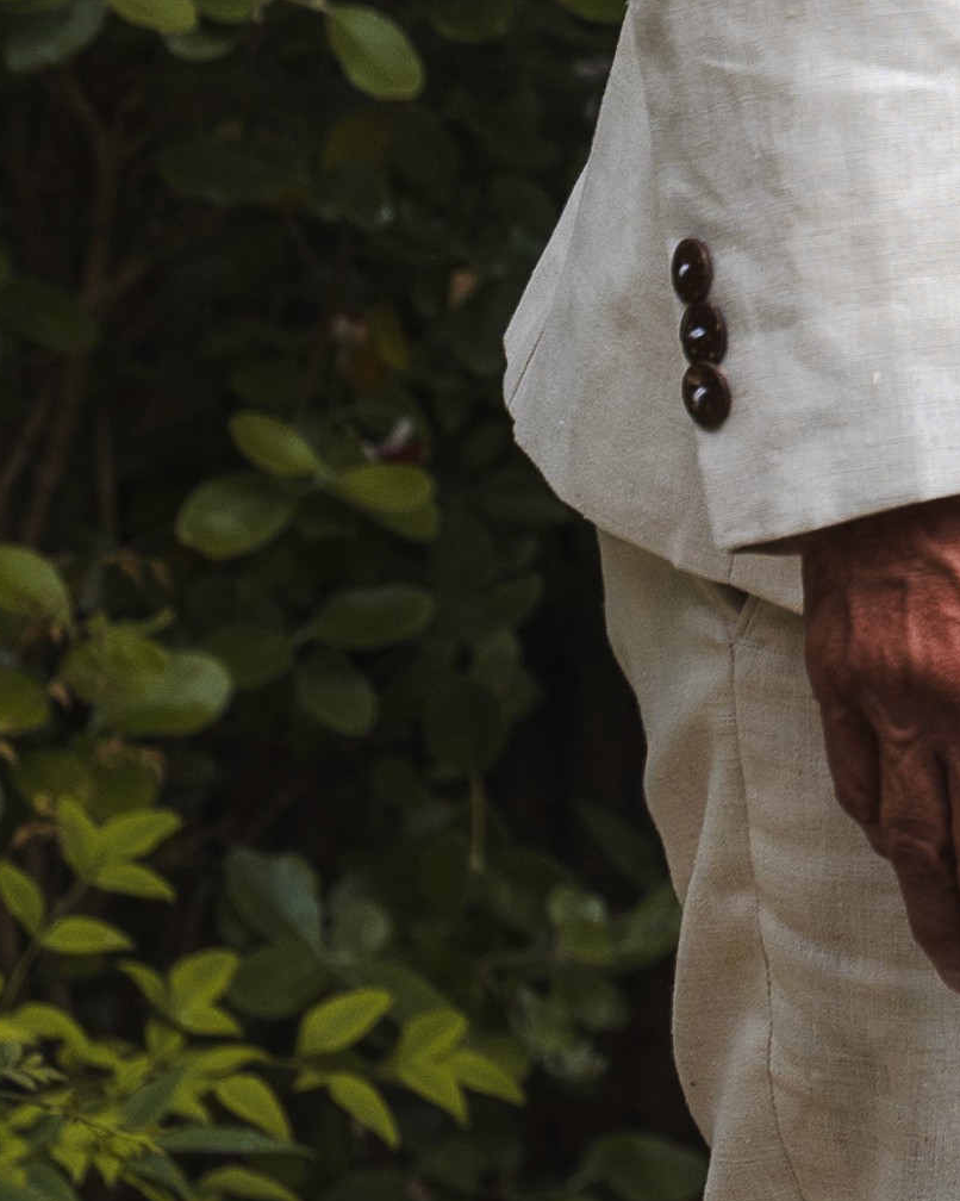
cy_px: -1251
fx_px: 13891
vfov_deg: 4.9
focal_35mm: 391
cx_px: 1994
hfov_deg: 3.9
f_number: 5
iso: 250
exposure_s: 1/1000
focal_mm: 70
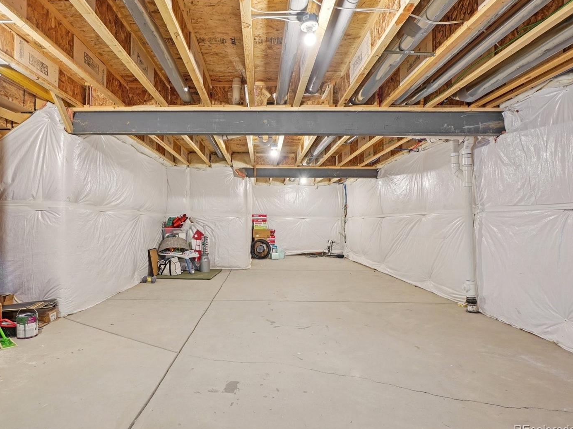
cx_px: 250
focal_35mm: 20
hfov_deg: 81.3
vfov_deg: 66.0
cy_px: 218
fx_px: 331
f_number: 8
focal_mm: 12
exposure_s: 1/2
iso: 400
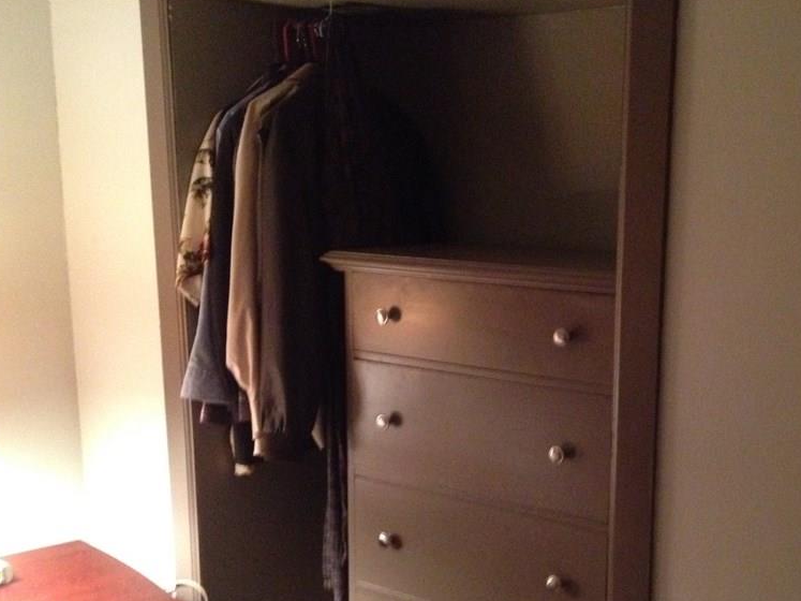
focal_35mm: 48
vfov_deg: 30.0
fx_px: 1111
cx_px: 519
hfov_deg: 39.3
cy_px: 405
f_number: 2.4
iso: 800
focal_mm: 4.28
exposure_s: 1/15
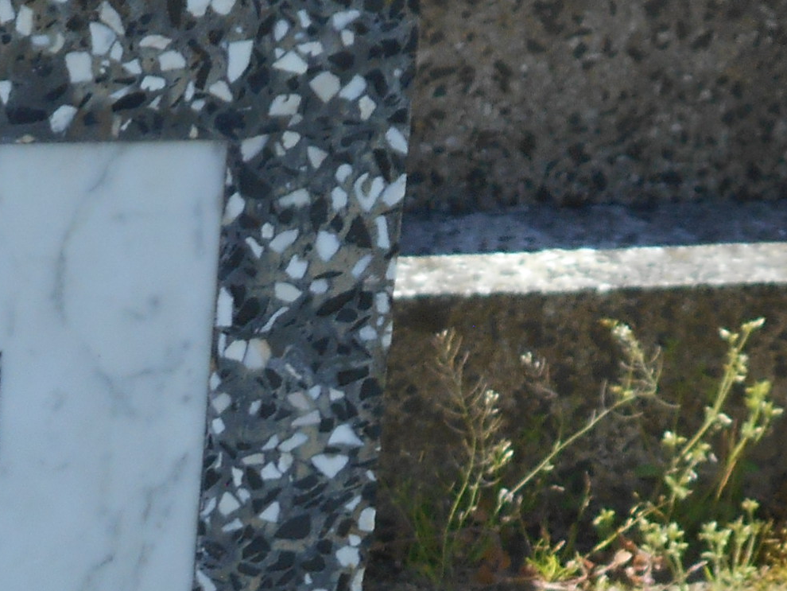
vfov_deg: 5.3
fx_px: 6367
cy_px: 681
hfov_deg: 6.9
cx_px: -608
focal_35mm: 280
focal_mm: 13.5
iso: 80
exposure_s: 1/200
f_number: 5.8
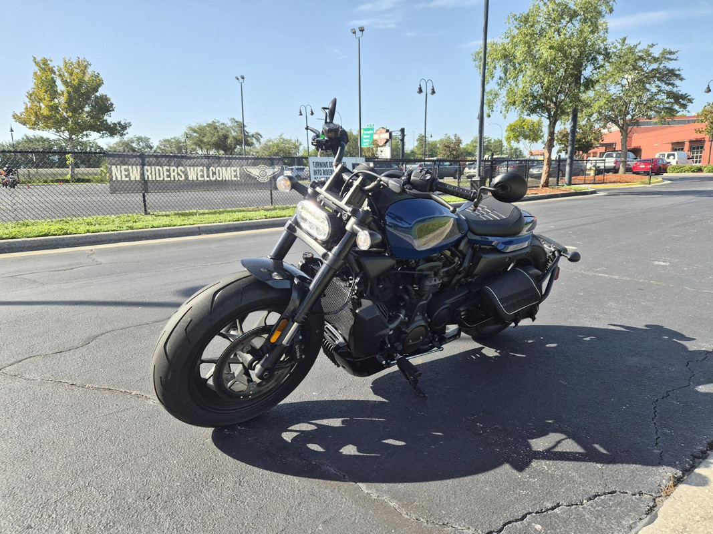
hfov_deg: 73.9
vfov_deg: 58.9
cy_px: 267
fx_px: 474
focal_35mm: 23
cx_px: 356
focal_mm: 5.4
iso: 80
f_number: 1.8
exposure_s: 1/2536
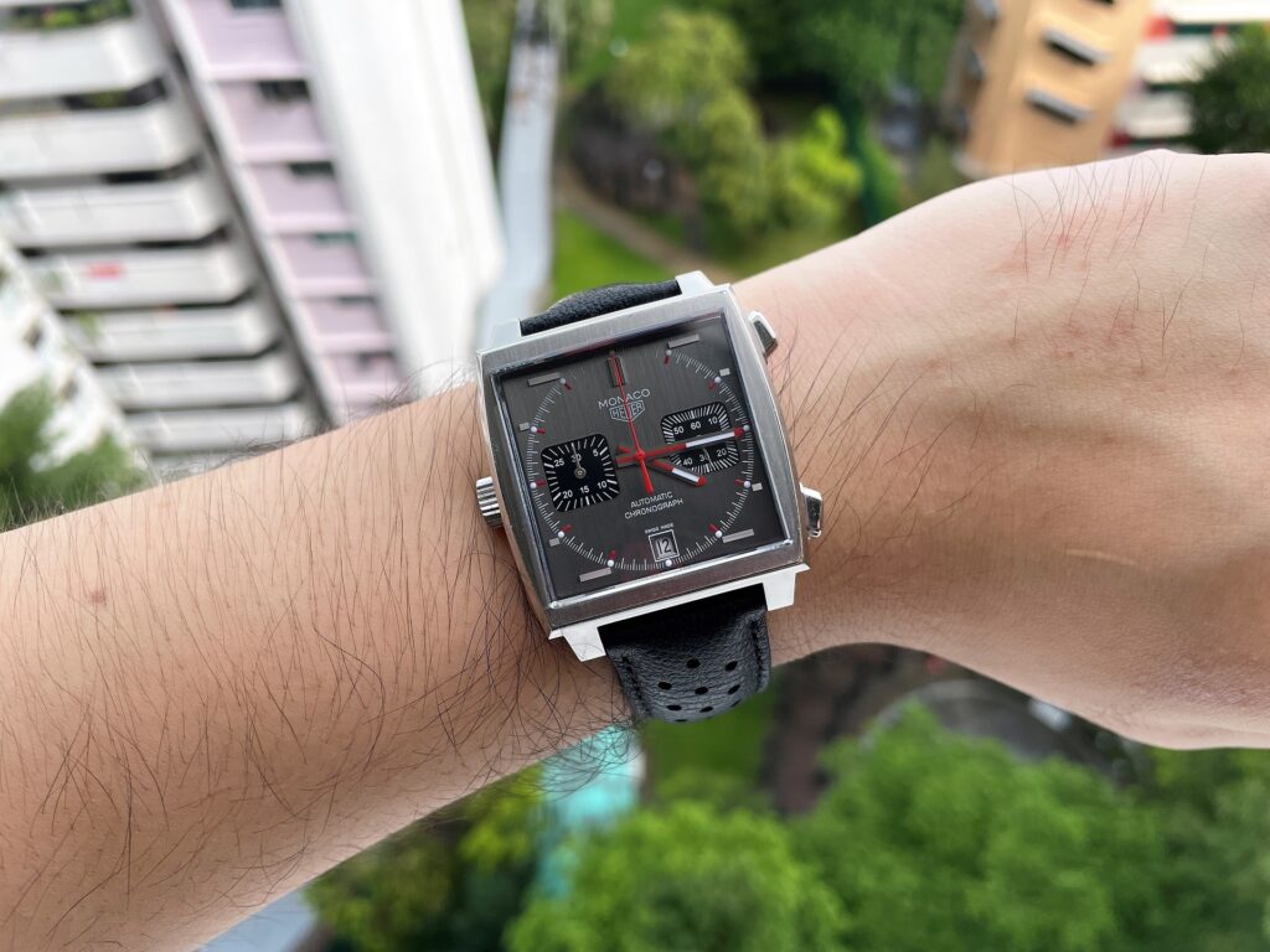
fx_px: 954
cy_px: 476
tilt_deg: -51.0
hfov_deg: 67.3
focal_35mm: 26
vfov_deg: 53.1
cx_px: 635
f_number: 1.6
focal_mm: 4.2
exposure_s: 1/596
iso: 32
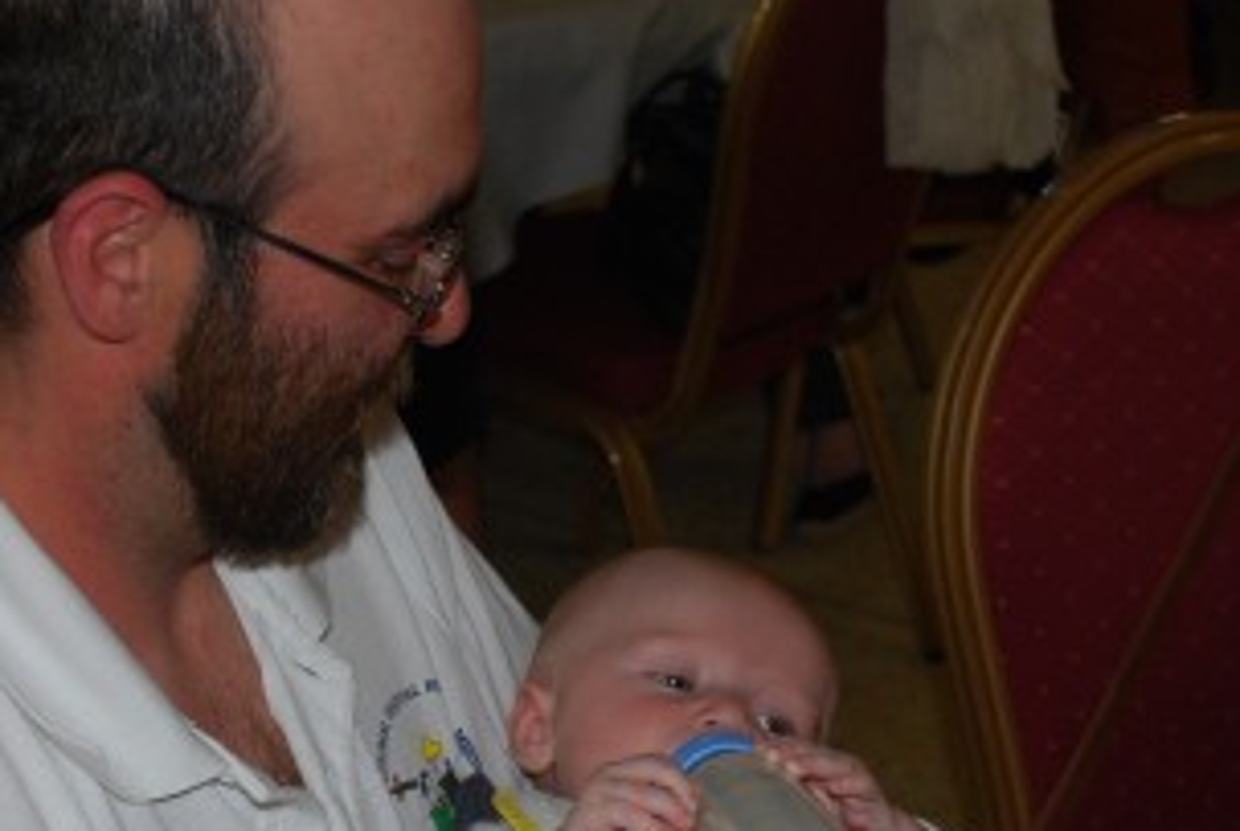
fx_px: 2622
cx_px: 426
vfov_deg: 17.9
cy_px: 575
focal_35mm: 76
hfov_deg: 26.5
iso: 200
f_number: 4.2
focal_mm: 24
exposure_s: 1/60
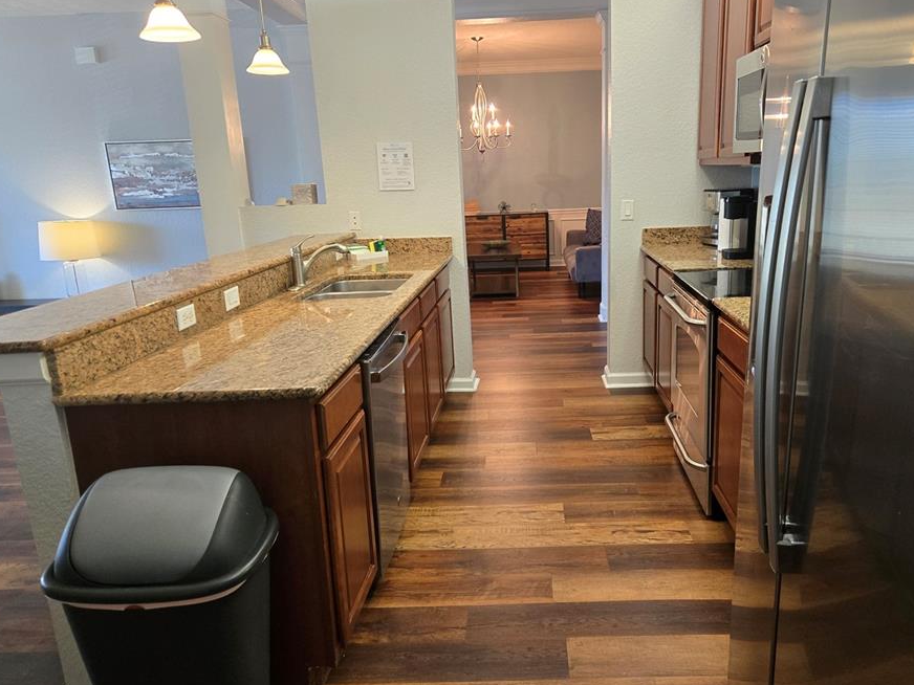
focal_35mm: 27
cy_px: 355
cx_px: 506
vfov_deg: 51.3
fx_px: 713
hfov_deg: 65.1
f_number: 1.8
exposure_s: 1/120
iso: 320
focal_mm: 5.4
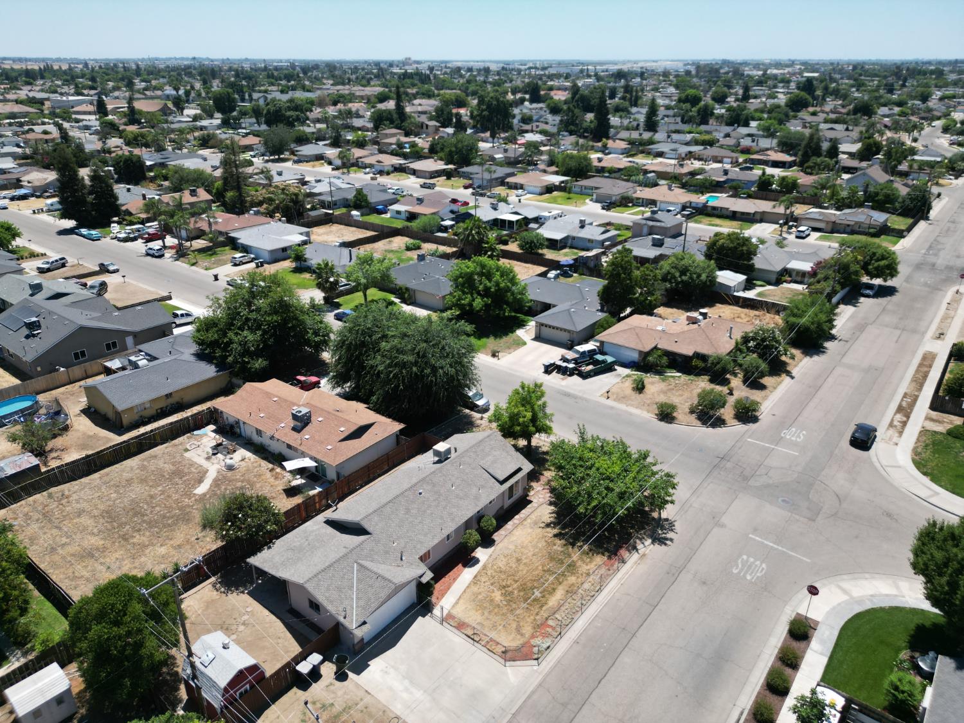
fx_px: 668
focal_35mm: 24
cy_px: 362
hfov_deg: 71.6
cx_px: 482
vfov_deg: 56.8
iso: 130
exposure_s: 1/3000
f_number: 1.7
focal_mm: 6.72
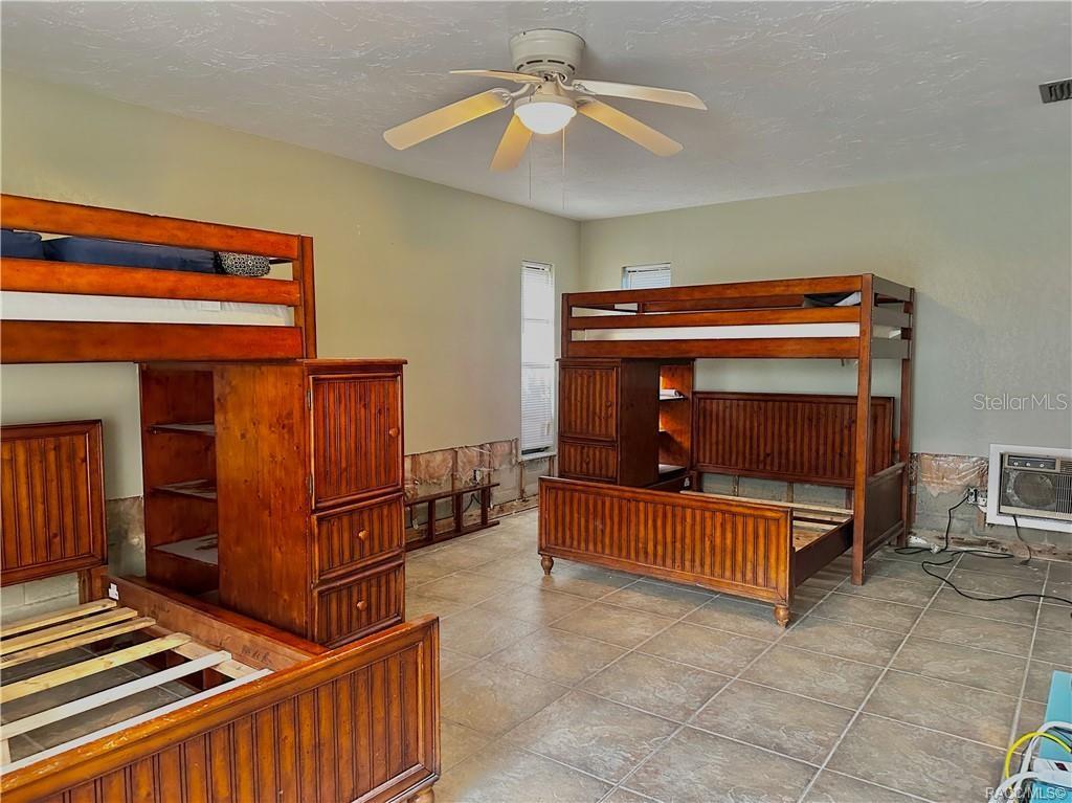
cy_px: 402
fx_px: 743
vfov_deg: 56.8
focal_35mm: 24
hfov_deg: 71.6
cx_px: 536
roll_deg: -0.1
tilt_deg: -4.0
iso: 800
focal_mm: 6.86
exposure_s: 1/60
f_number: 1.78
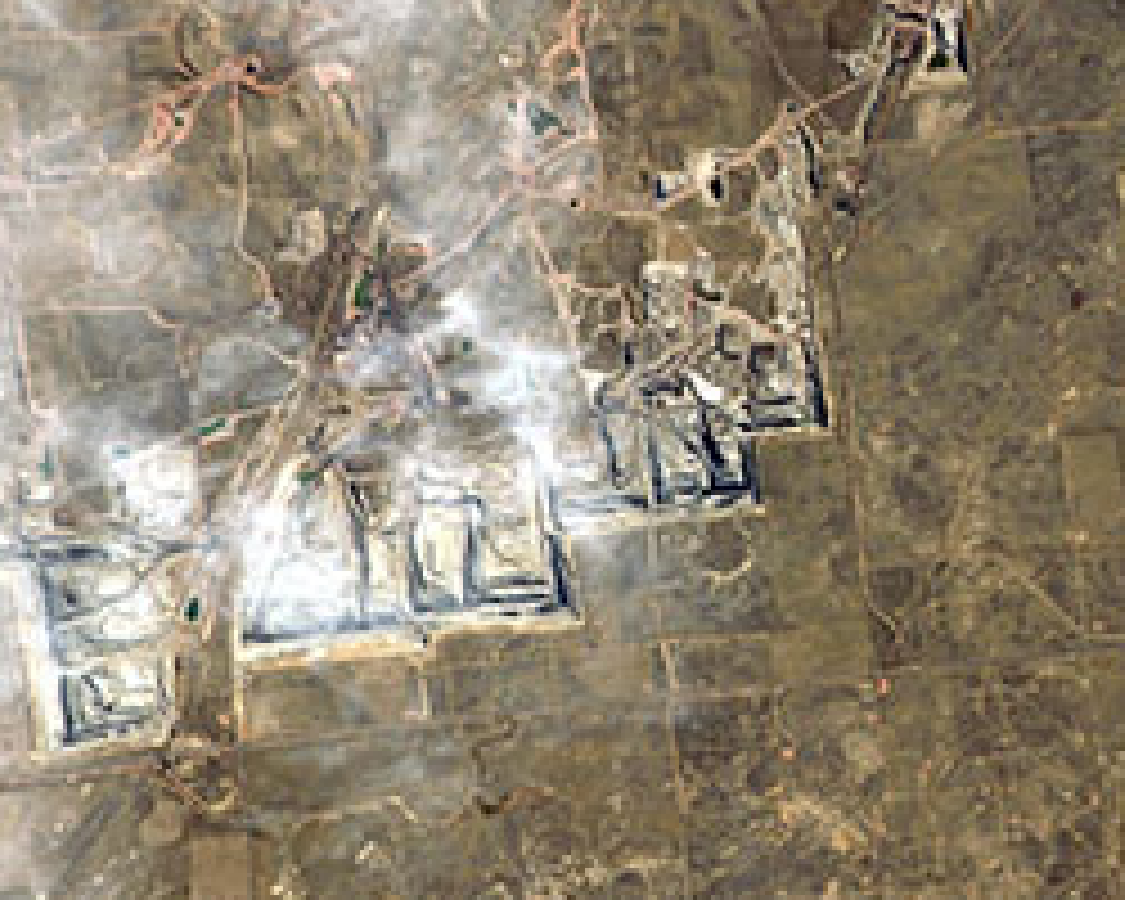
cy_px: 315
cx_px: 1053
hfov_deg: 2.3
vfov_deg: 1.9
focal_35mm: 824
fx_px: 27436
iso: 400
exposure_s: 1/1000
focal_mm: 400
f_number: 7.1
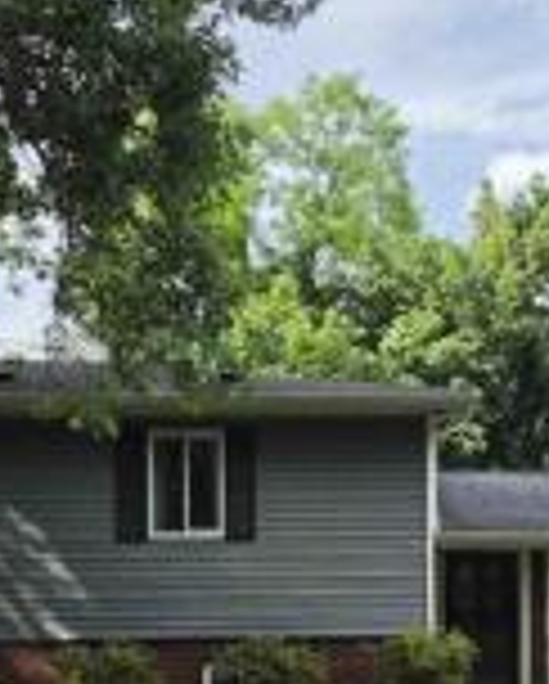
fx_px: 1196
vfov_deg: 31.1
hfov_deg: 25.8
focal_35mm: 59
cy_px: 554
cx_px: 338
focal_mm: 5.4
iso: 80
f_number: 1.8
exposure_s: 1/2391
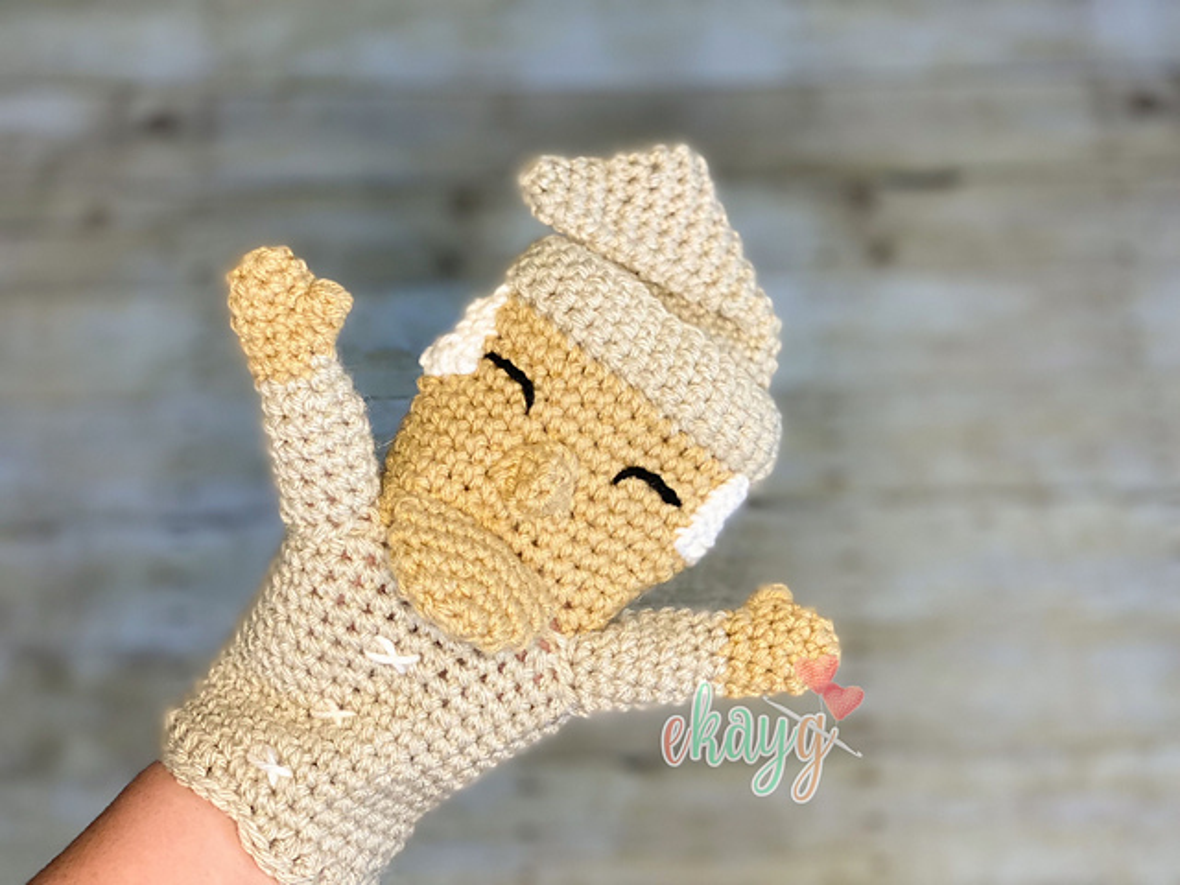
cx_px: 590
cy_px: 442
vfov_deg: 28.0
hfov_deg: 36.8
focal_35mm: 52
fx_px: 1773
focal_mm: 6
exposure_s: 1/120
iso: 200
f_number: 2
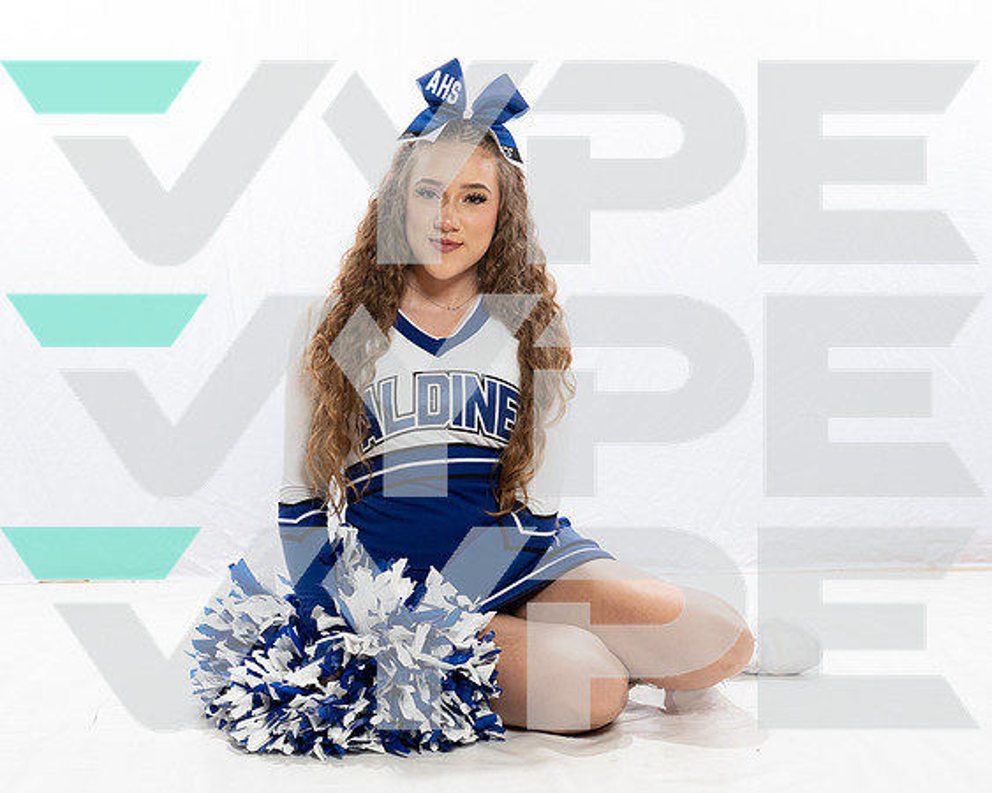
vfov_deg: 22.3
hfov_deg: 27.6
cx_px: 377
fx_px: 2009
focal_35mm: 68
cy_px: 394
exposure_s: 1/250
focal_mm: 54
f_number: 9
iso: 1250
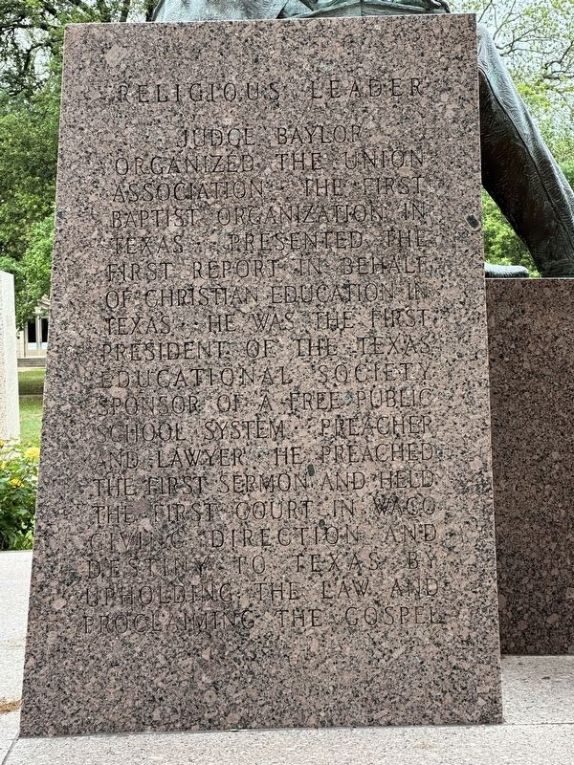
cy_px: 382
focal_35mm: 77
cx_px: 287
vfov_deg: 25.3
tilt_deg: -2.9
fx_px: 1702
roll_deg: +1.9
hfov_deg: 19.1
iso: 125
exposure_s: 1/99
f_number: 2.8
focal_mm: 9
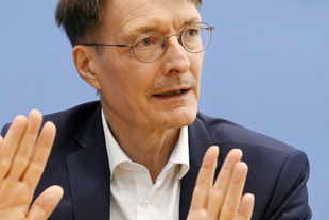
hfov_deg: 9.4
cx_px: 130
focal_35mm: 218
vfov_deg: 6.3
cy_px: 102
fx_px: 1993
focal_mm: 150
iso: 5000
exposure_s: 1/640
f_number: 6.3
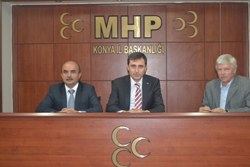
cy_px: 84
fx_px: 323
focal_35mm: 46
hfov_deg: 42.3
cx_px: 125
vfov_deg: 29.0
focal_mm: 31
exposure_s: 1/60
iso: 3200
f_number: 4.2
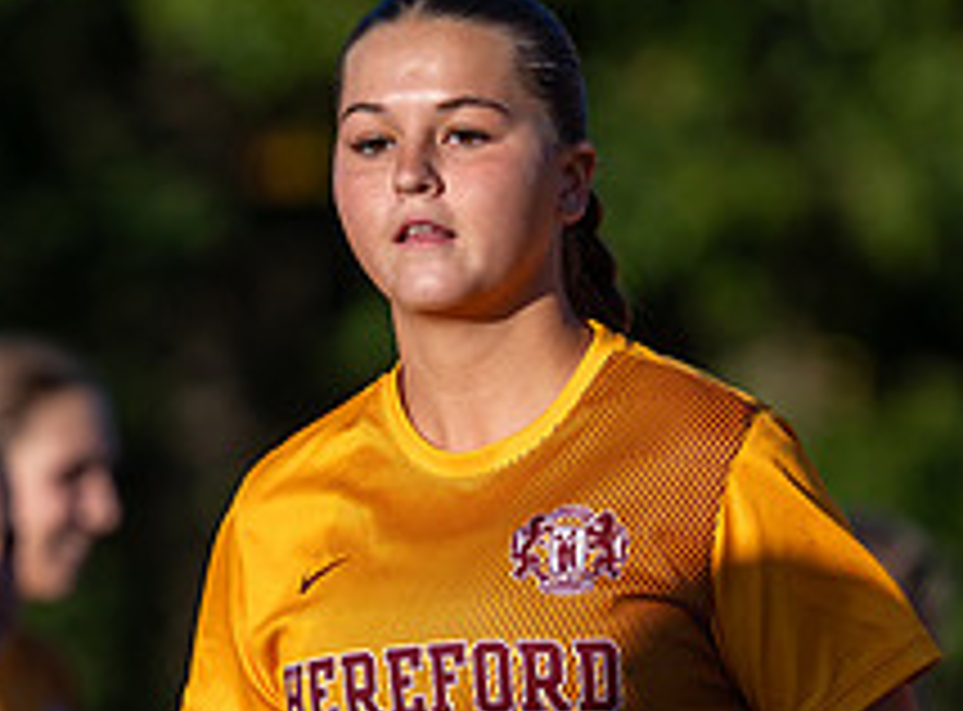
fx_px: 13832
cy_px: 635
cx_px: 457
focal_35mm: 500
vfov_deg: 2.9
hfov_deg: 4.0
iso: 90
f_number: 2.8
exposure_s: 1/2000
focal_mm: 155
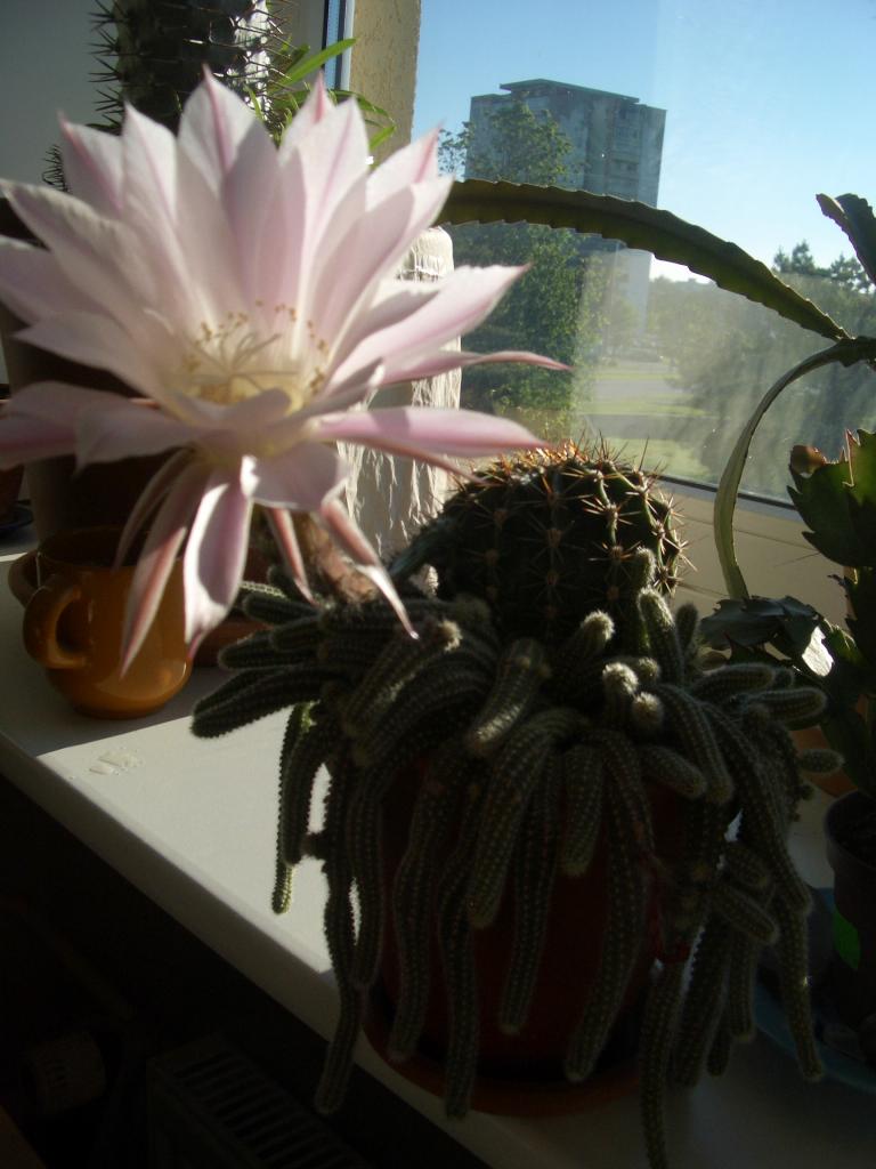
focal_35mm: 35
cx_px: 438
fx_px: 1181
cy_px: 584
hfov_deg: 40.7
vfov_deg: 52.6
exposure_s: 1/500
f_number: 4.3
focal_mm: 5.8
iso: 50
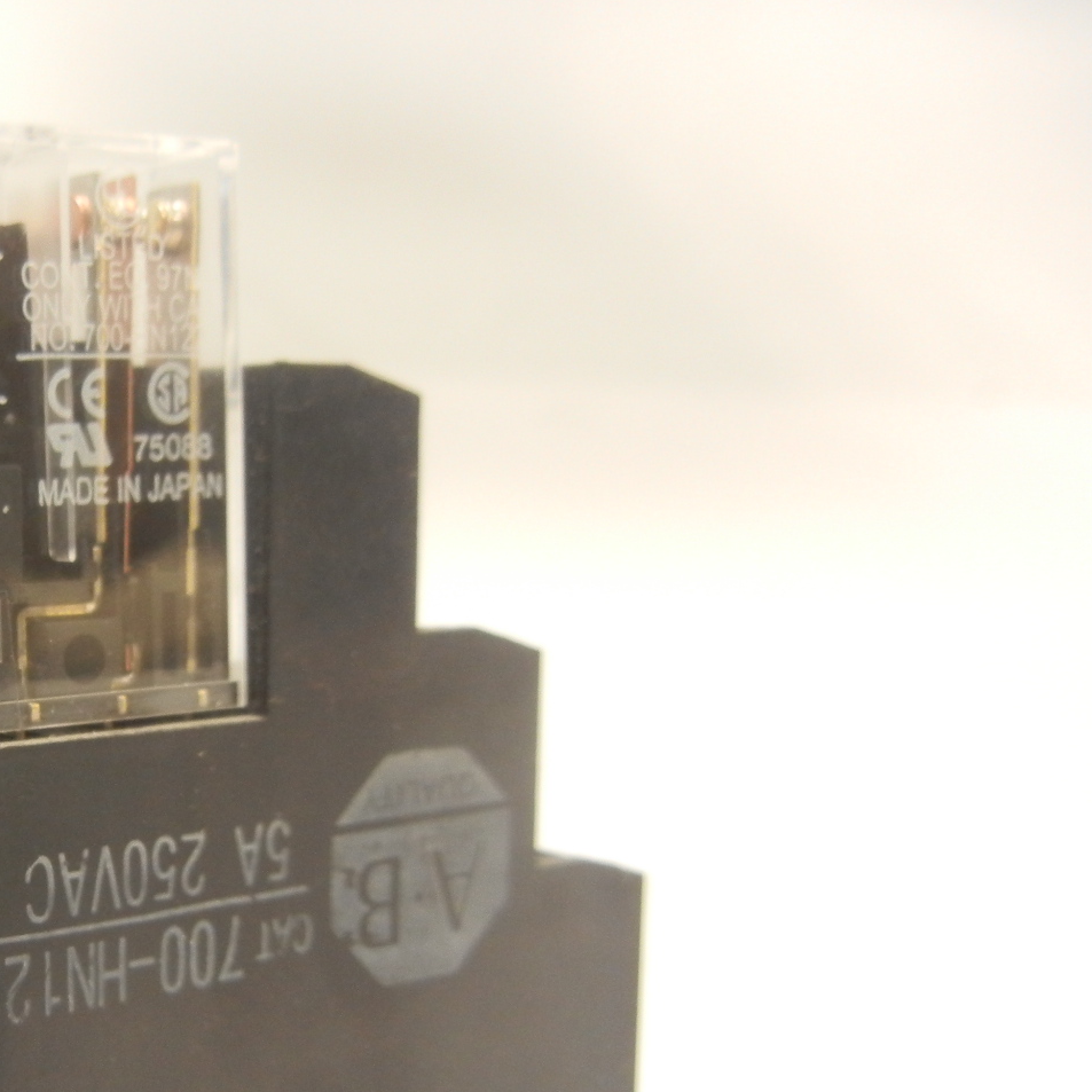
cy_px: 781
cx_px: -14
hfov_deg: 28.1
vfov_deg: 29.7
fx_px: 2034
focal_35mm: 57
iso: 302
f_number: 3.5
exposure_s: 1/30
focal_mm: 5.4
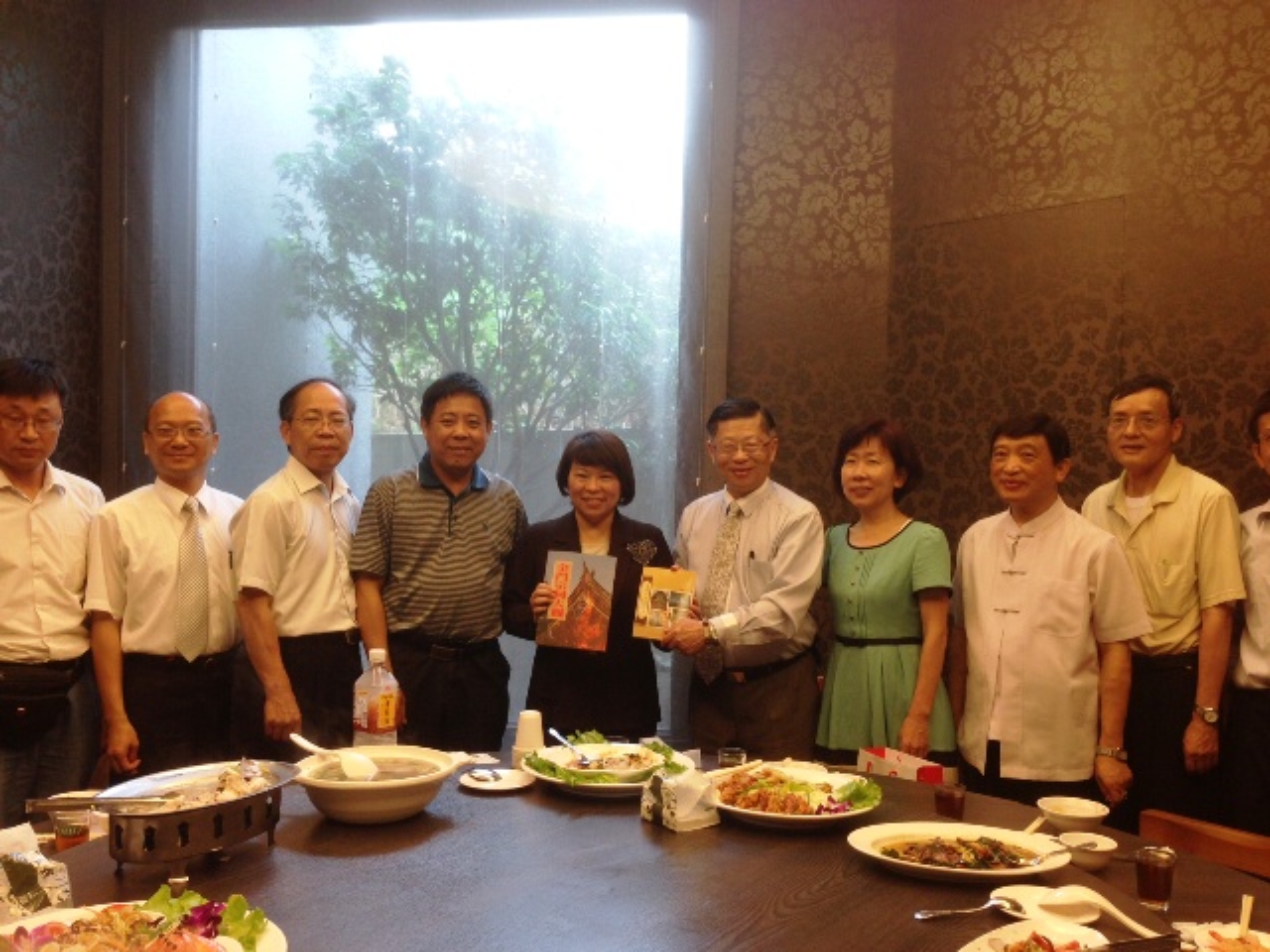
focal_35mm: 33
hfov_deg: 55.4
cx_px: 635
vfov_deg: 42.9
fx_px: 1211
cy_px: 476
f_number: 2.4
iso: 80
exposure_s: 1/20
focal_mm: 4.13
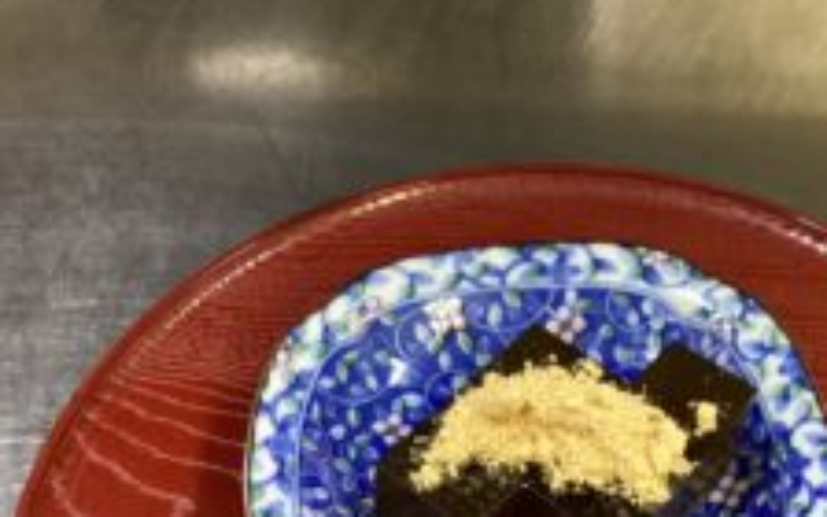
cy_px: 493
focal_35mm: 55
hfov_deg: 36.4
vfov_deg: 22.8
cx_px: 567
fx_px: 1240
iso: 200
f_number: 2.4
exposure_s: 1/50
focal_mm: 3.3
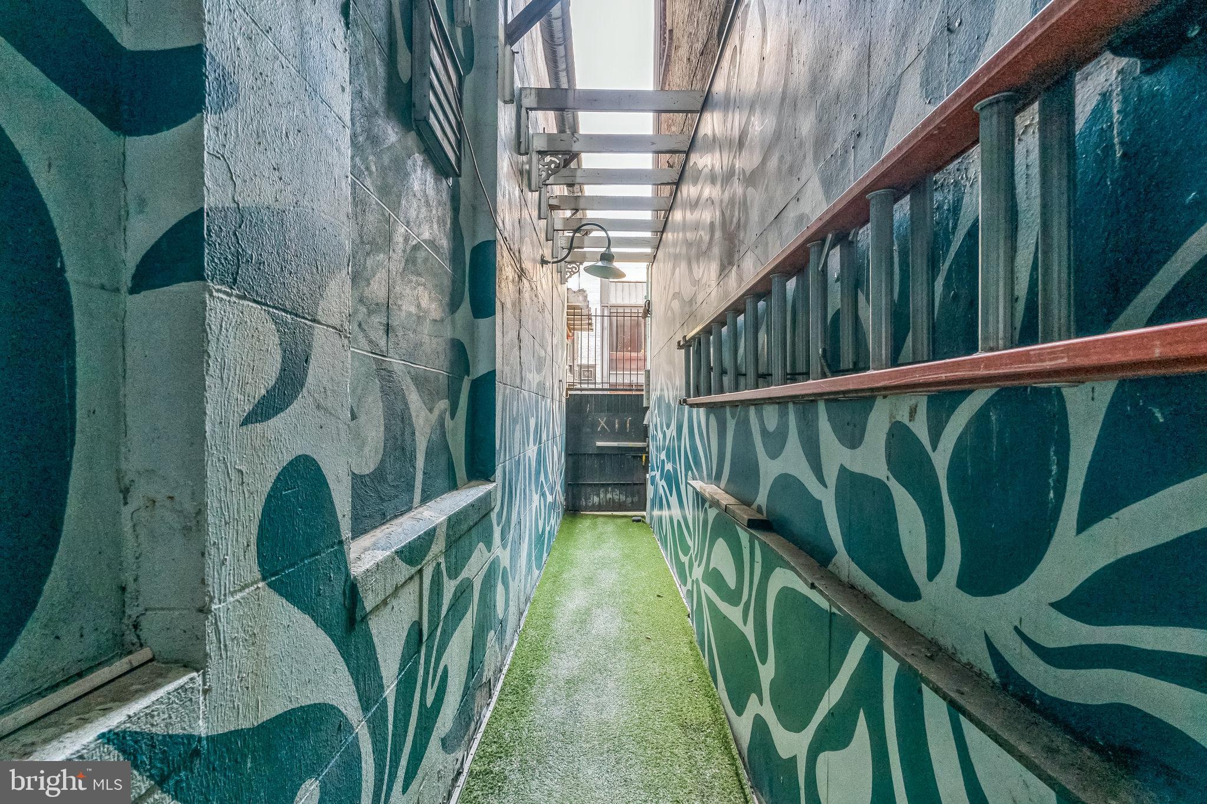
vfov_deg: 73.7
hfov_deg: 96.7
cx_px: 604
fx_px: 536
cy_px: 402
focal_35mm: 16
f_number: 8
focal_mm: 16
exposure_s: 1/50
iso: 3200
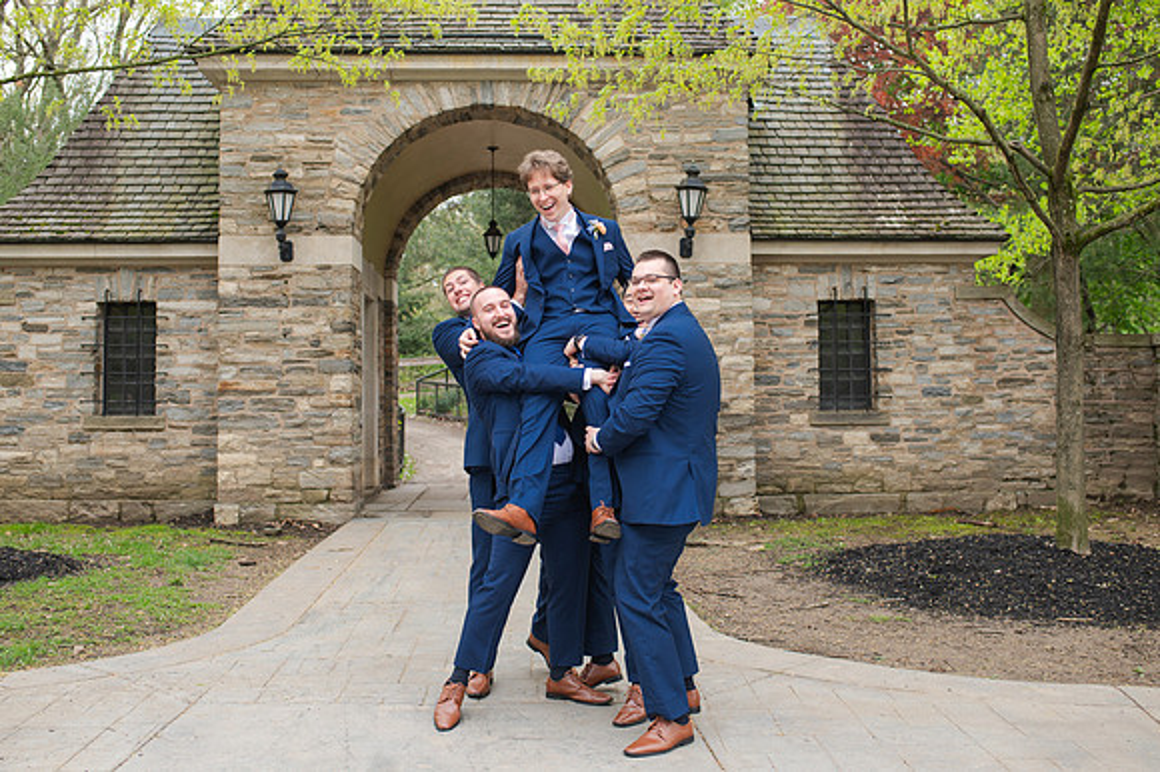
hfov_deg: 48.9
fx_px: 1275
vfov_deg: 33.7
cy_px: 347
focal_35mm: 40
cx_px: 580
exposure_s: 1/320
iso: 450
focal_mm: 35
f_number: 3.2
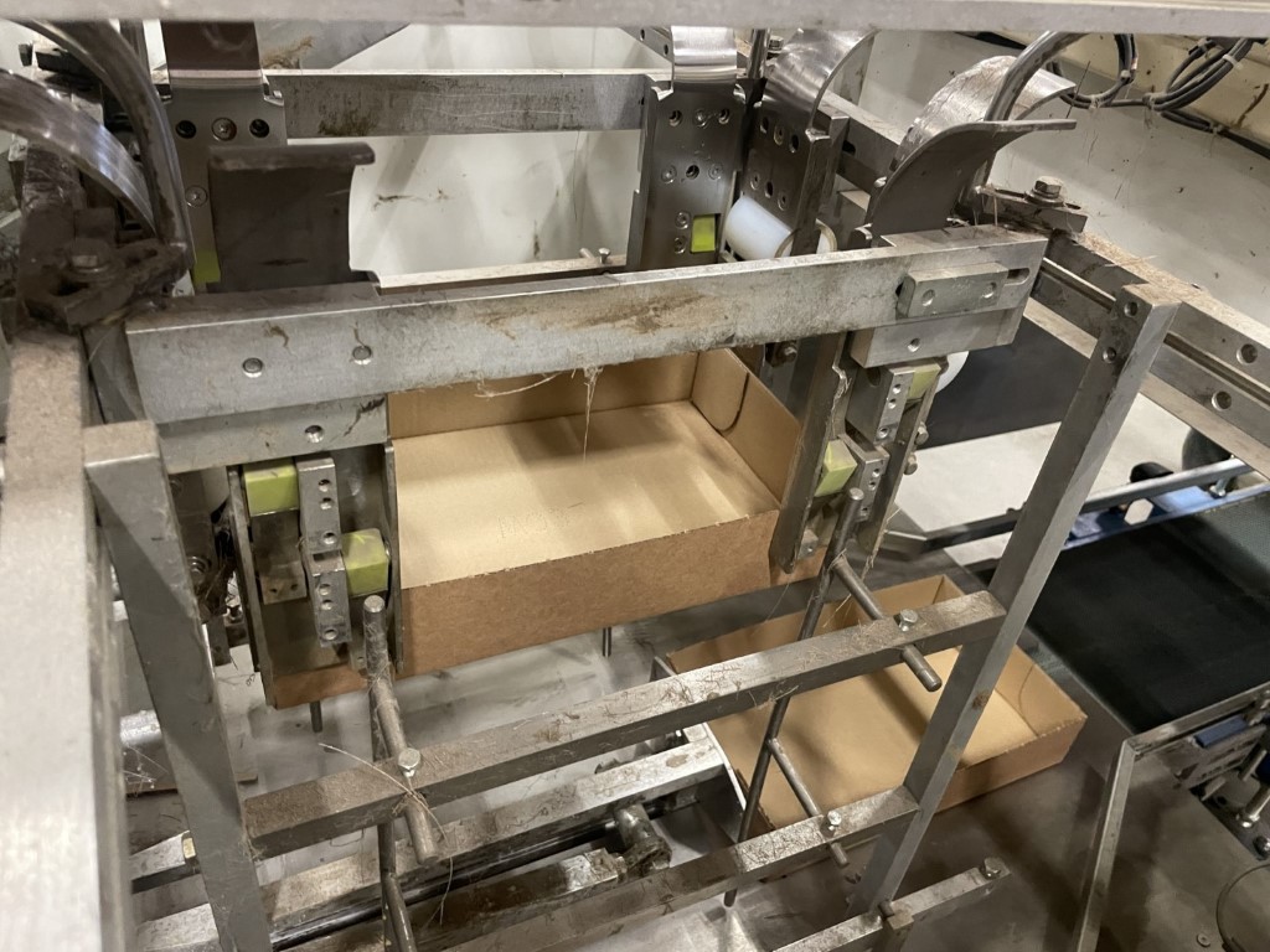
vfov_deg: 53.1
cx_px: 635
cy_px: 476
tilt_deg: -36.5
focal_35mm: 26
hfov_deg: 67.3
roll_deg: -8.2
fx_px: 954
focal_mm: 4.2
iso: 400
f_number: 1.6
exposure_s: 1/33
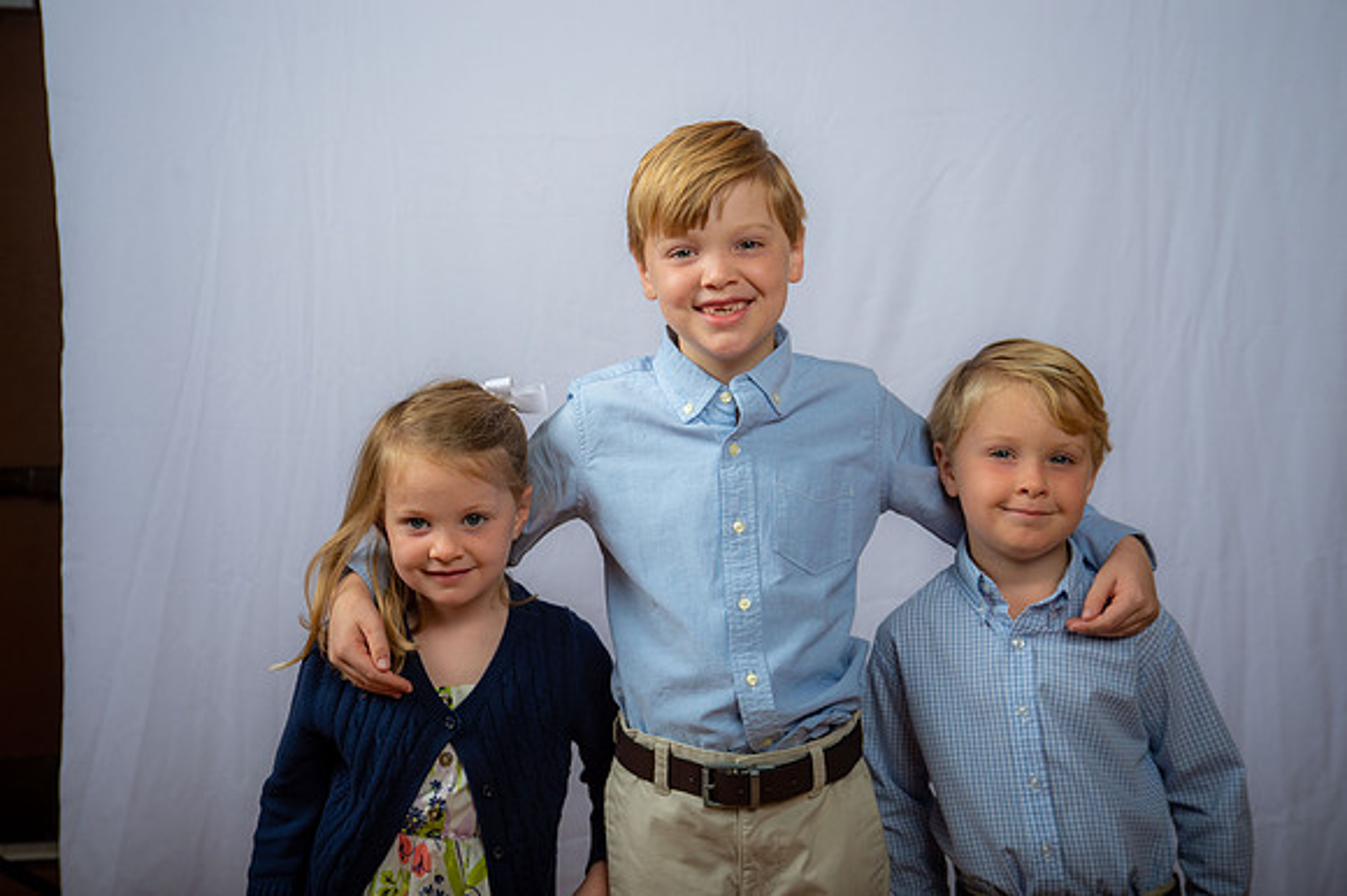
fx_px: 2057
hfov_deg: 36.3
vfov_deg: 24.6
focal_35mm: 55
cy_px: 448
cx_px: 674
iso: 250
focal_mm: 55
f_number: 6.3
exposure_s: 1/200
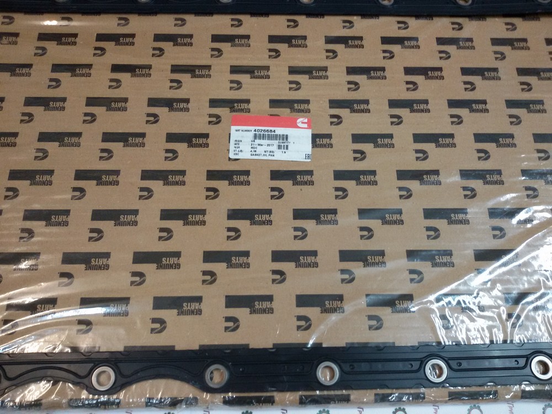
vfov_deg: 45.4
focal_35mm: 31
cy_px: 207
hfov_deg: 58.4
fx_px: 494
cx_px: 276
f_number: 2.4
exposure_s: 1/25
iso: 200
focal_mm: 2.93
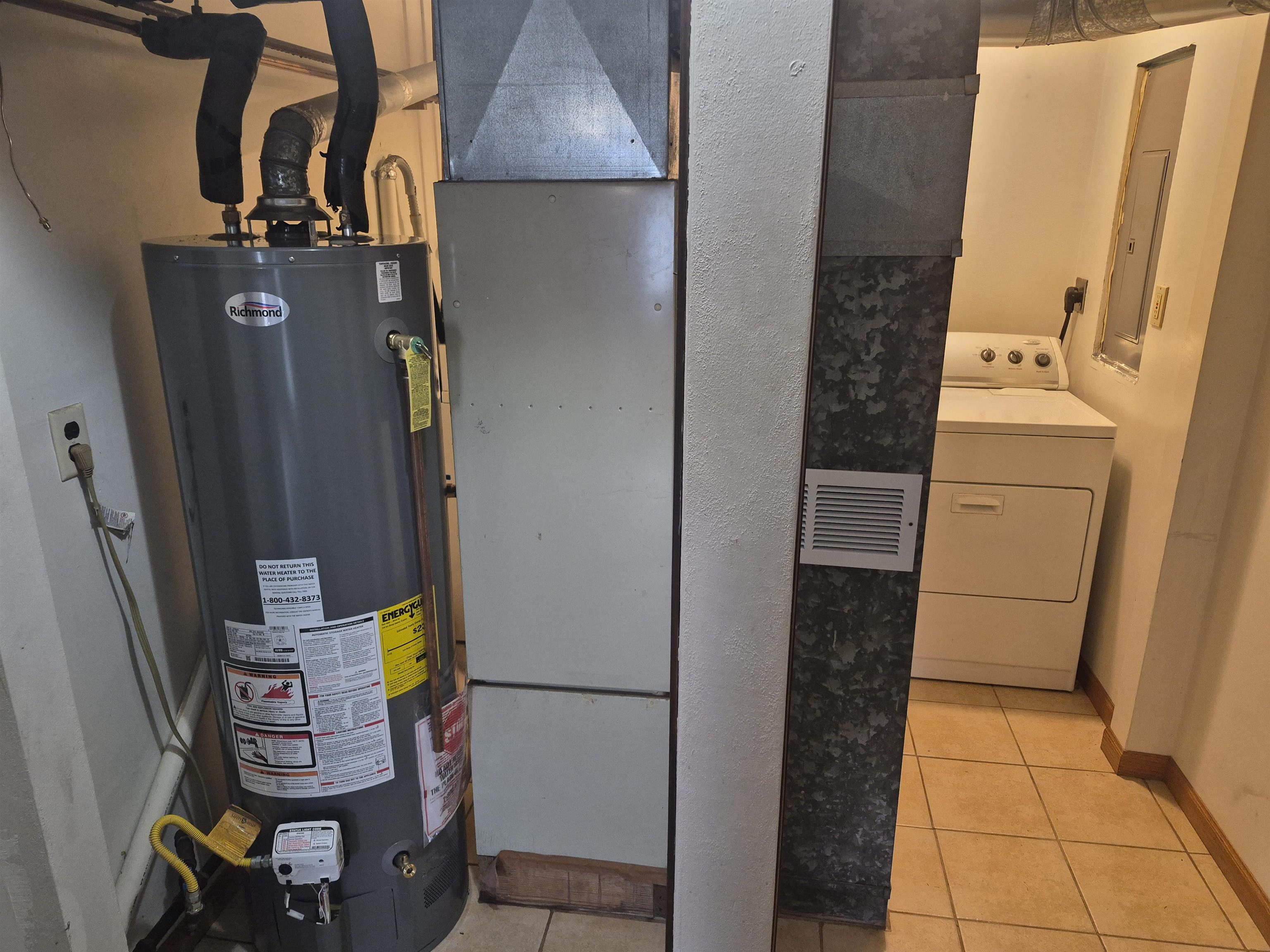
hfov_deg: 73.9
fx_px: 844
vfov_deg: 58.9
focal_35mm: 23
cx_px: 635
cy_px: 476
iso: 640
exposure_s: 1/120
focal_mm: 5.4
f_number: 1.8
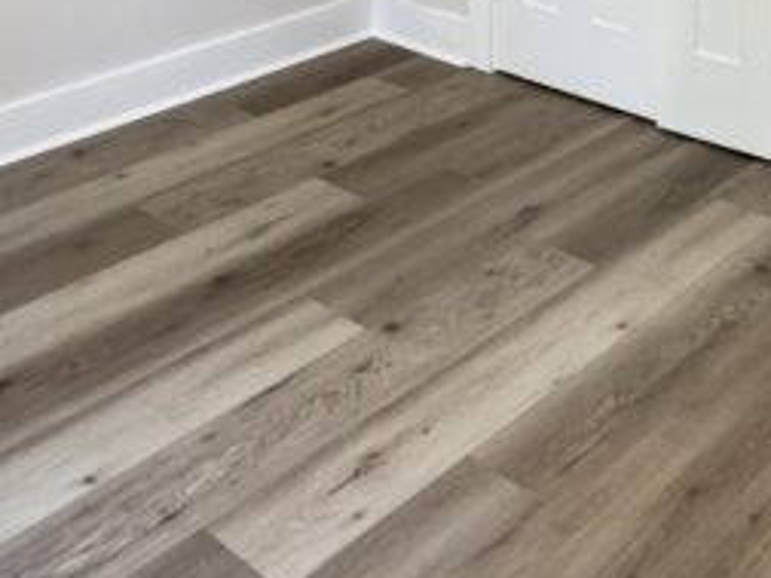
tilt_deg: -3.3
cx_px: 441
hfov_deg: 33.7
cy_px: -315
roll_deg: +0.0
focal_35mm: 57
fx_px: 1270
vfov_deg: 21.2
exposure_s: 1/60
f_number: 2.2
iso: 400
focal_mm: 2.22
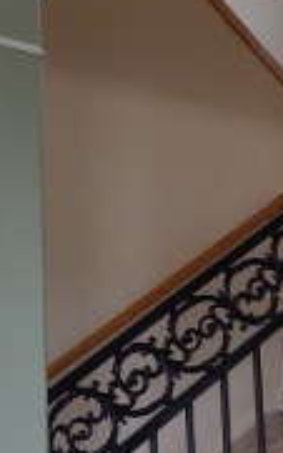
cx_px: 73
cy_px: 468
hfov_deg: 15.1
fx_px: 1062
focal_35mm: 86
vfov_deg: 23.0
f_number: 3
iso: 125
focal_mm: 4
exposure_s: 1/30
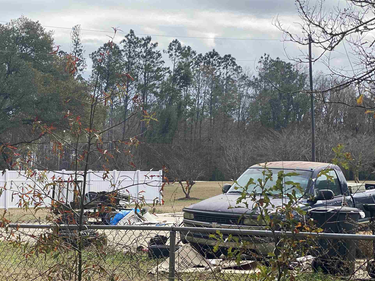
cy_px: 180
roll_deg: -1.9
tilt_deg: +1.9
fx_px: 899
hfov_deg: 23.3
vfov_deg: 17.7
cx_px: 87
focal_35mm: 83
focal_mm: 6
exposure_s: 1/978
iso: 20
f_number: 2
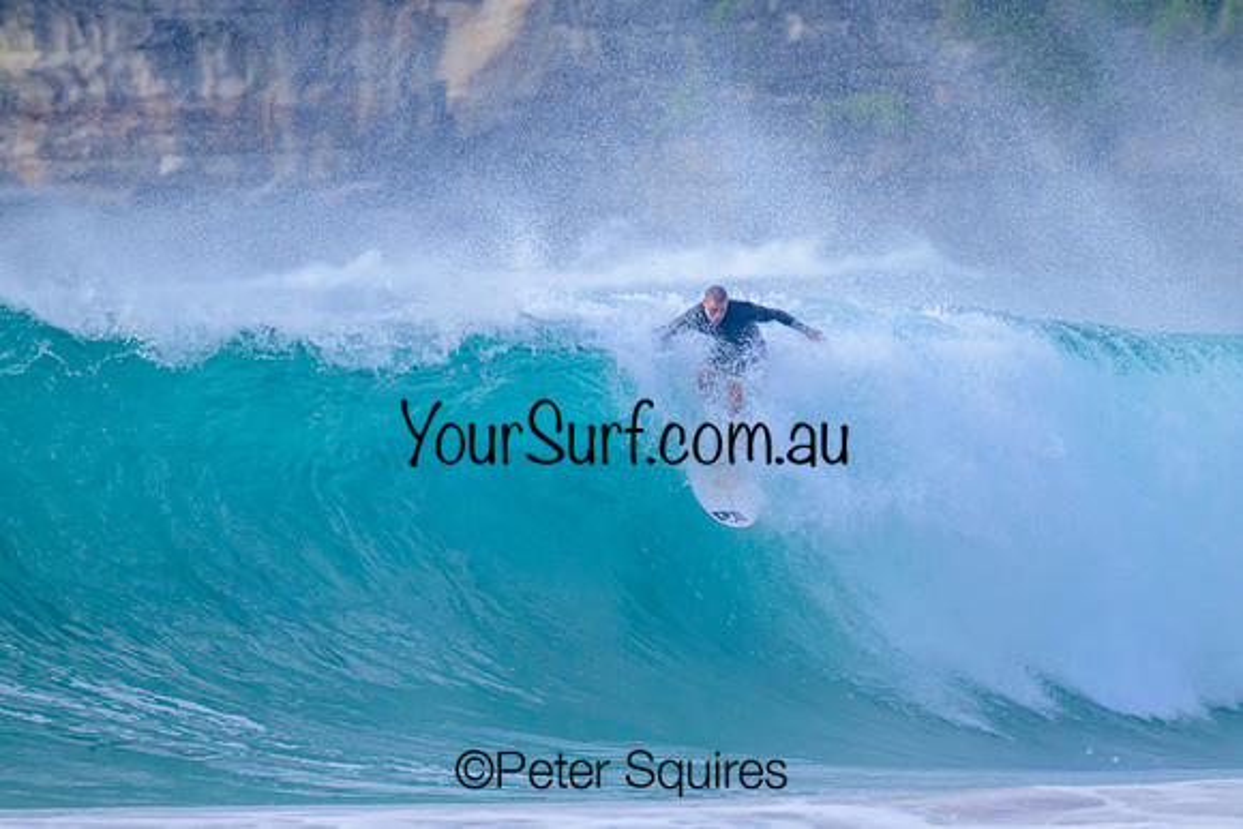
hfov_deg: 2.5
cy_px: 414
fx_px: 28332
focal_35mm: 820
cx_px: 622
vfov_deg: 1.7
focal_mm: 800
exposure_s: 1/2000
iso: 2200
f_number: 11
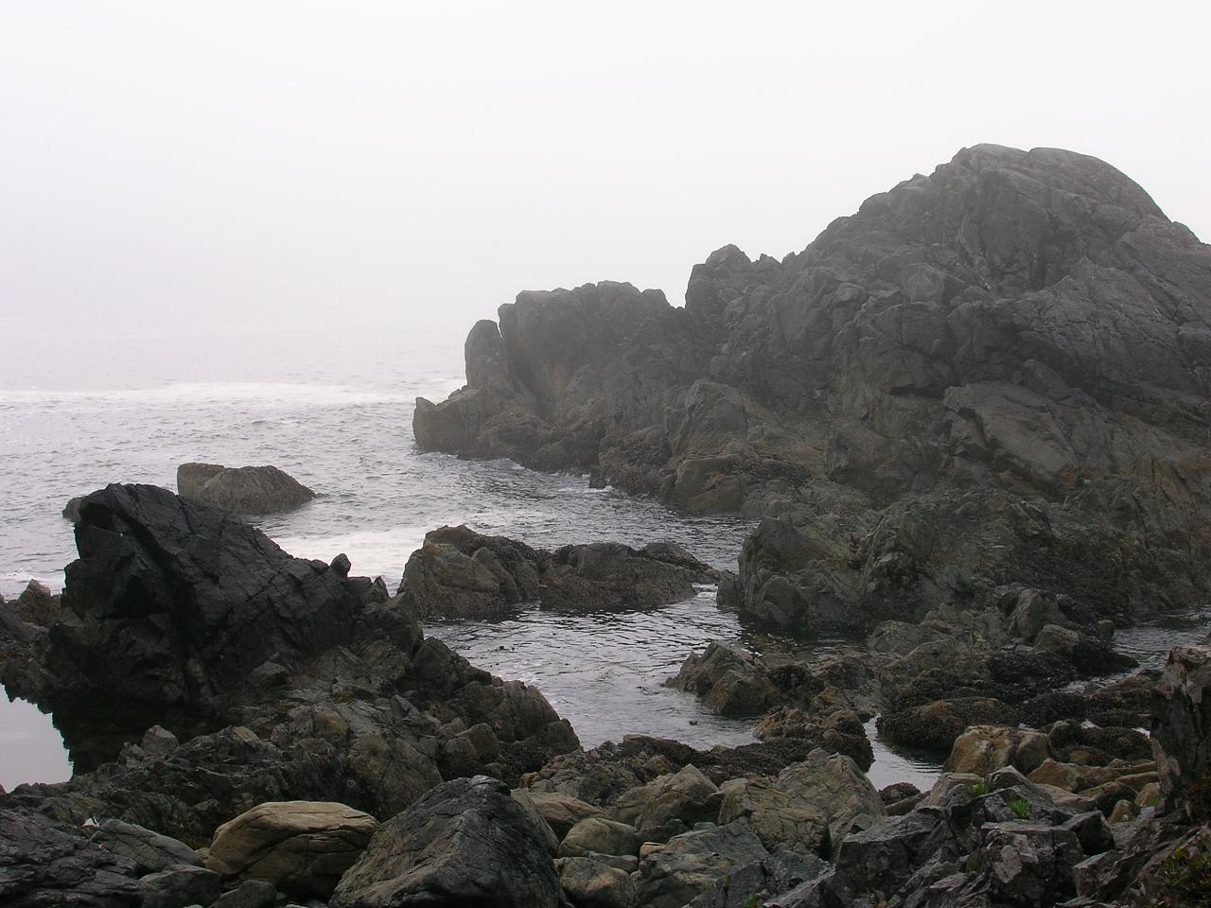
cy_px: 454
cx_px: 606
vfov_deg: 27.0
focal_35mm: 54
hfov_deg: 35.5
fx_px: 1889
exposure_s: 1/101
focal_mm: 9
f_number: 5.7
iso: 50
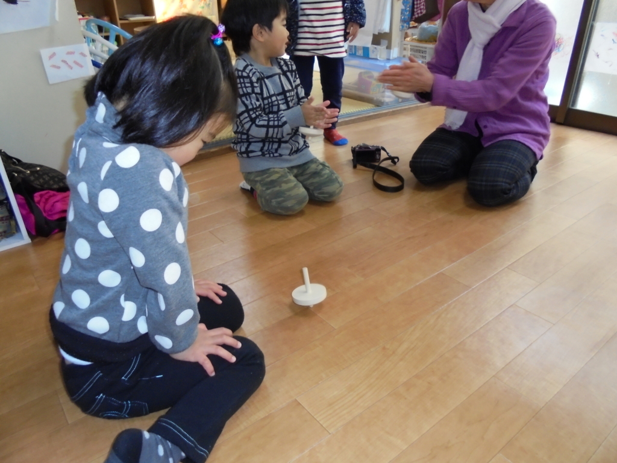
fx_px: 463
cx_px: 308
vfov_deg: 53.1
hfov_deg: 67.3
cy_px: 232
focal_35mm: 26
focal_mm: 4.6
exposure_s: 1/30
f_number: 3.5
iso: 320
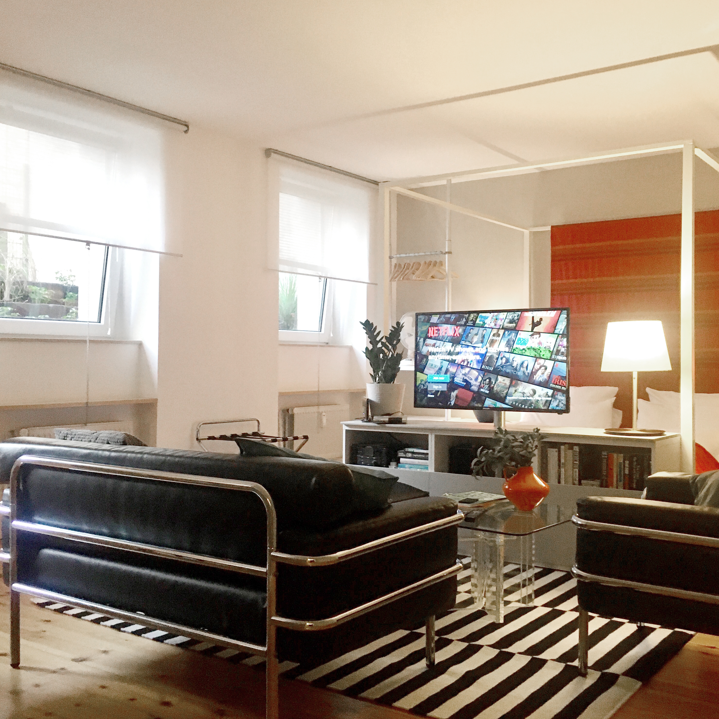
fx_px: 822
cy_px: 353
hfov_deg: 47.0
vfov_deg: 47.2
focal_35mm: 35
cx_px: 428
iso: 250
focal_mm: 4.15
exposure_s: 1/33
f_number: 2.2
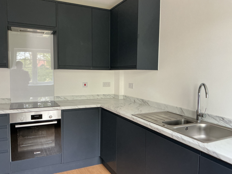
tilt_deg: -5.8
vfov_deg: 48.2
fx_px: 194
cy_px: 87
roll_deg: -0.7
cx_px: 116
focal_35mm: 29
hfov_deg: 61.7
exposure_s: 1/60
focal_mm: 3
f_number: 1.8
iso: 125
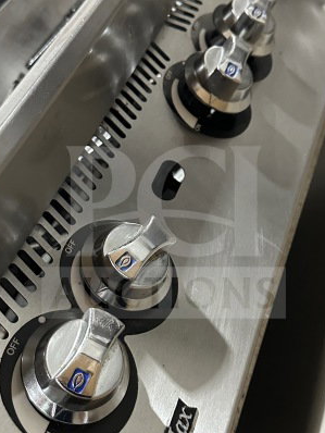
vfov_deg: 38.9
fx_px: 613
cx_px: 163
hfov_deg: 29.7
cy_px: 232
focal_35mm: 49
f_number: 1.78
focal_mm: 6.86
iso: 500
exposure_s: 1/60
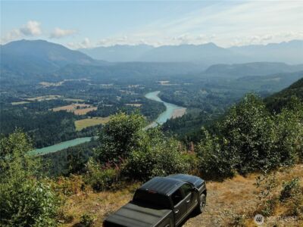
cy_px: 114
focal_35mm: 38
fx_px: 333
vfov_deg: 37.7
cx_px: 152
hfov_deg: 49.0
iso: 100
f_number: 3.4
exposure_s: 1/320
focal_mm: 6.48
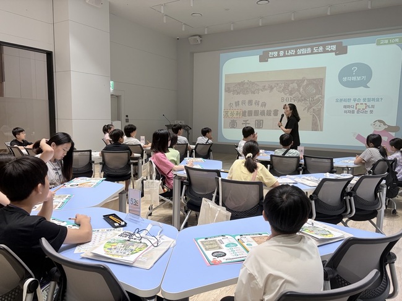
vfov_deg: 53.0
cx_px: 201
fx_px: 302
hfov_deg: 67.3
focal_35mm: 26
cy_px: 150
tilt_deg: -5.9
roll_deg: -0.2
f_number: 1.6
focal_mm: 5.96
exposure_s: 1/120
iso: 100
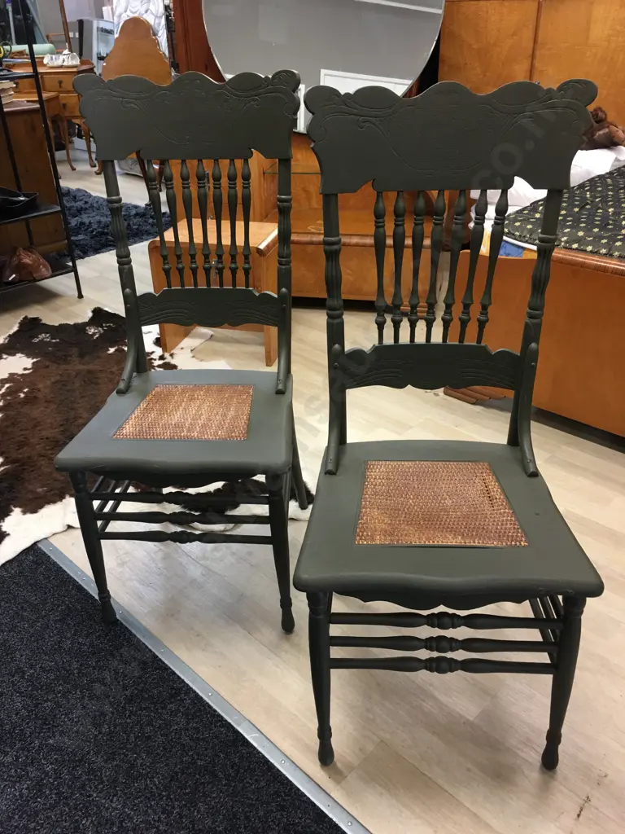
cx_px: 312
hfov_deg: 48.2
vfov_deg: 61.7
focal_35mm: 29
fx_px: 698
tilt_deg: -28.6
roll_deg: +1.3
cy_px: 417
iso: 50
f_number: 2.2
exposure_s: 1/17
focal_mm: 4.15
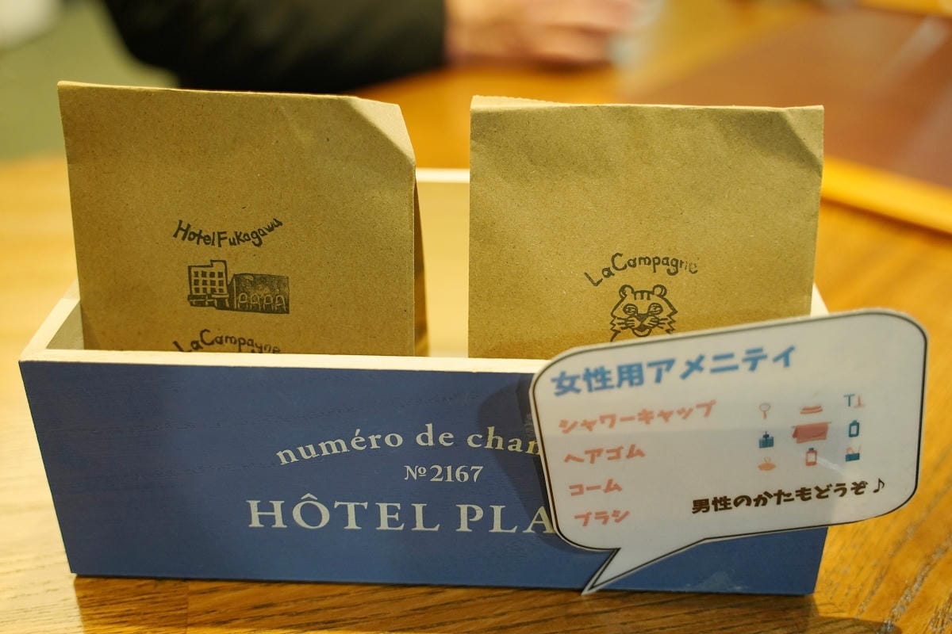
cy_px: 317
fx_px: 1058
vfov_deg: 33.4
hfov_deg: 48.5
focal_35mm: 40
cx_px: 476
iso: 1600
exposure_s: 1/60
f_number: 2.8
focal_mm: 40
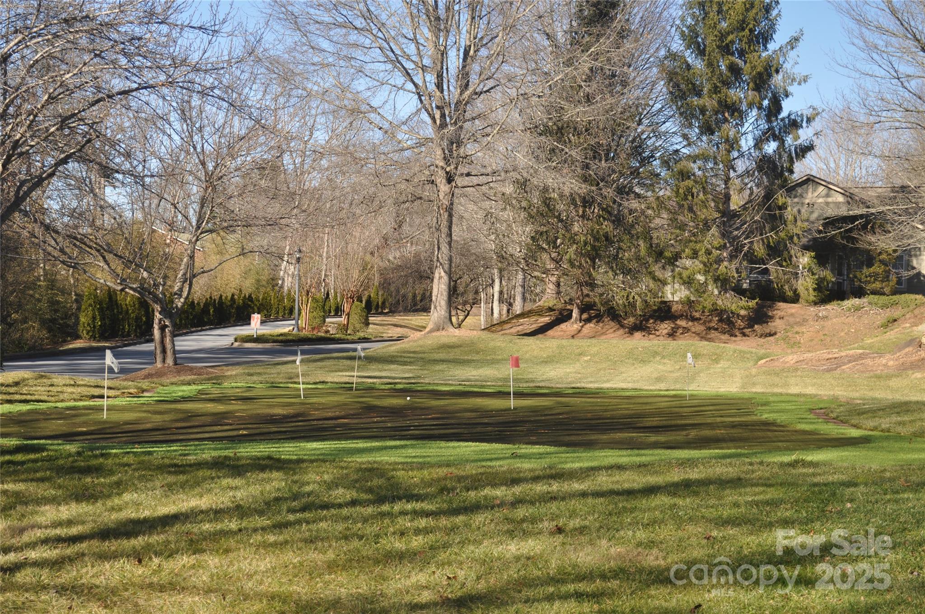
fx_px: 1617
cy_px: 307
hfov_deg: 31.9
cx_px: 462
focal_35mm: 63
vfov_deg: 21.5
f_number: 6.3
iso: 200
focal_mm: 42
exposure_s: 1/160
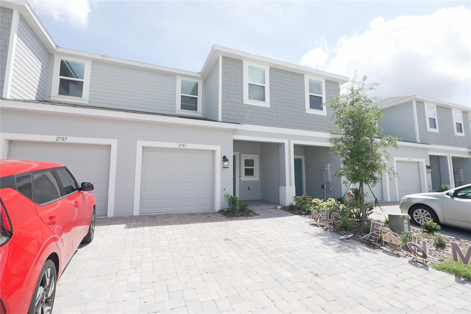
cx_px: 236
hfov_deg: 96.7
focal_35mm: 16
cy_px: 157
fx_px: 209
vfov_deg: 73.8
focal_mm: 11
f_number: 5.6
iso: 100
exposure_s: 1/250
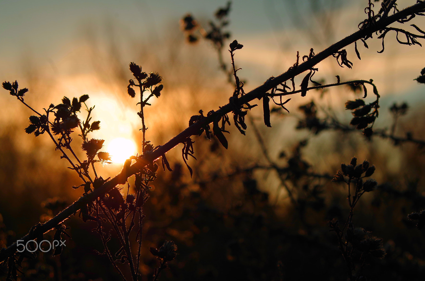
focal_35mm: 105
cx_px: 212
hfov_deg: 19.5
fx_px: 1237
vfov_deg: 13.0
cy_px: 140
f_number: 8
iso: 100
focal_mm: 70
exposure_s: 1/800
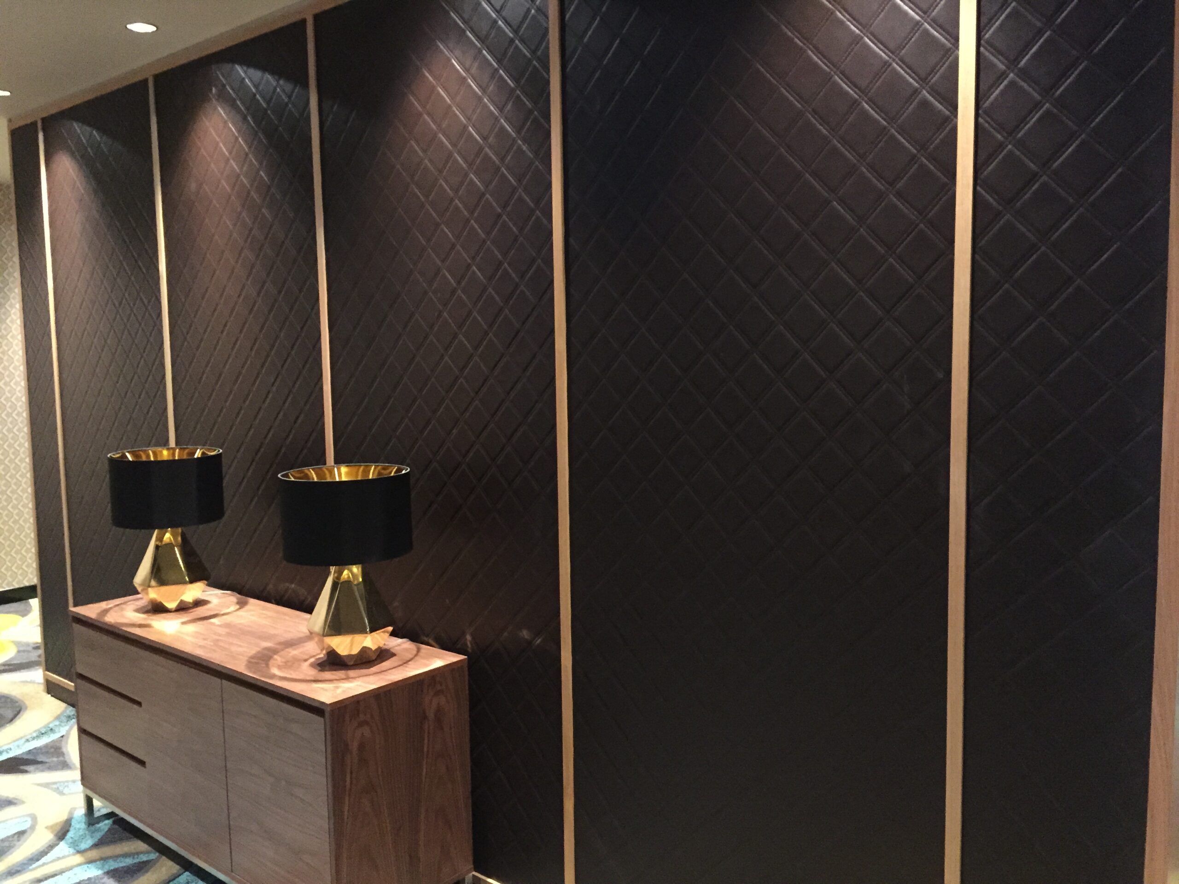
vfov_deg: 48.2
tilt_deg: -4.9
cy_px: 442
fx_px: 988
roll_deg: -0.4
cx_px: 590
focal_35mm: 29
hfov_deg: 61.7
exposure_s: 1/15
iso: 400
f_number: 2.2
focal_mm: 4.15
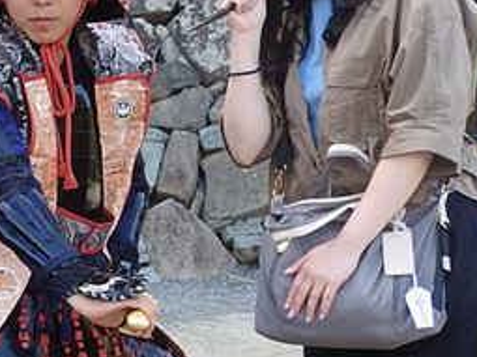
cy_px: 286
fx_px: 1474
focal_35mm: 107
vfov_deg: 13.8
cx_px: -267
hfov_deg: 16.5
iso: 100
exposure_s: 1/125
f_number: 3.3
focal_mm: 4.3
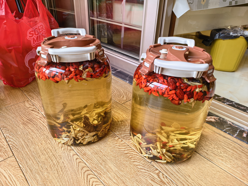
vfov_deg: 56.8
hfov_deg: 71.6
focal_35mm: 24
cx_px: 124
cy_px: 93
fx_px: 172
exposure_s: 1/100
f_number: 2.8
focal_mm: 6.98
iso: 100
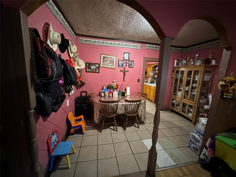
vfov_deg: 85.7
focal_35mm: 14
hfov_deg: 102.1
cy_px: 88
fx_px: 95
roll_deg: -2.3
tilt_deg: -9.1
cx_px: 118
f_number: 2.2
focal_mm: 2.22
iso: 1250
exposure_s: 1/30
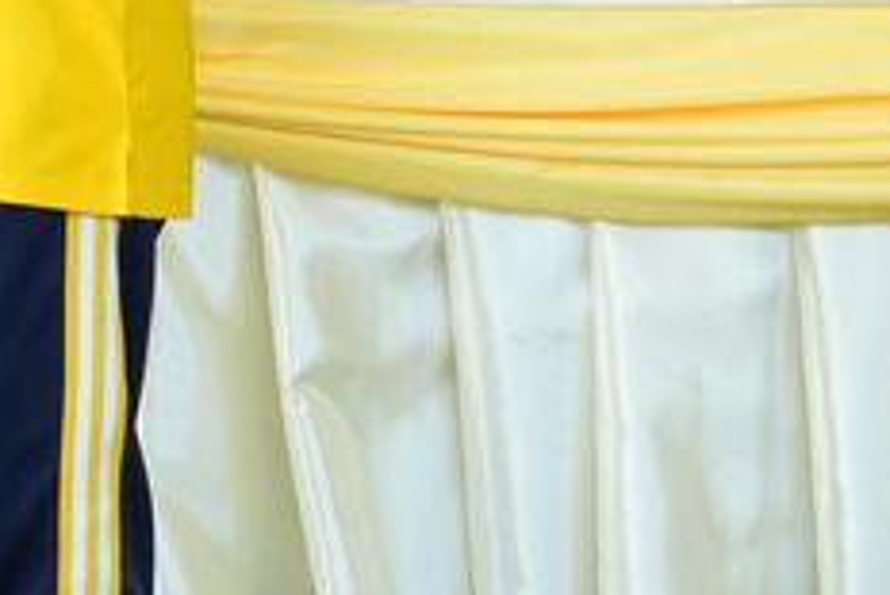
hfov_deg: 5.0
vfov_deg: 3.3
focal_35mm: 413
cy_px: -512
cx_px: -326
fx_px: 10216
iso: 1600
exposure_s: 1/160
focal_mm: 64
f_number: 5.6
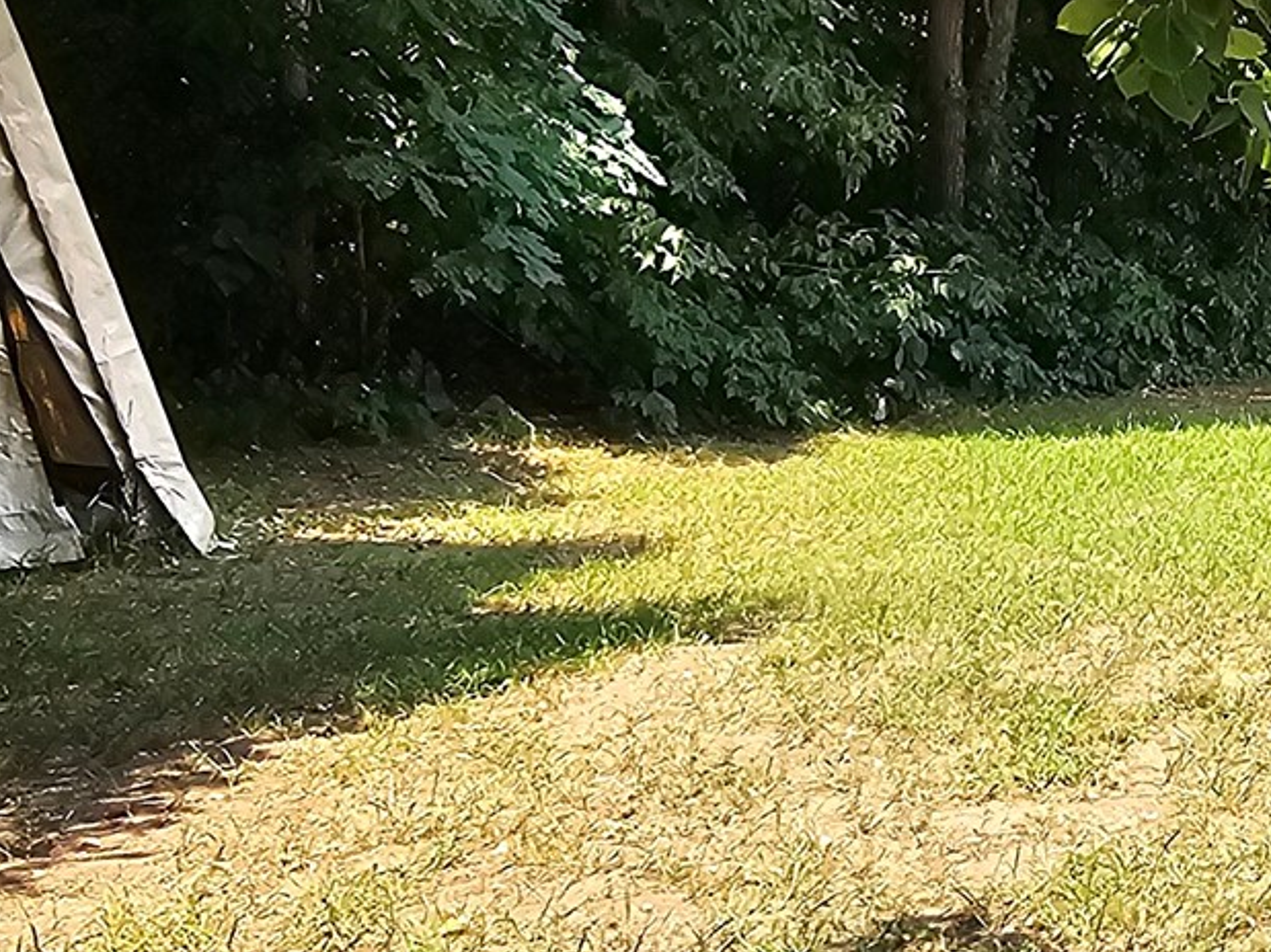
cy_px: 966
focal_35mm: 43
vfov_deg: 31.0
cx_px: 1177
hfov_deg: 40.1
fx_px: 1579
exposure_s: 1/604
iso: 50
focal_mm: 2.2
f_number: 2.2
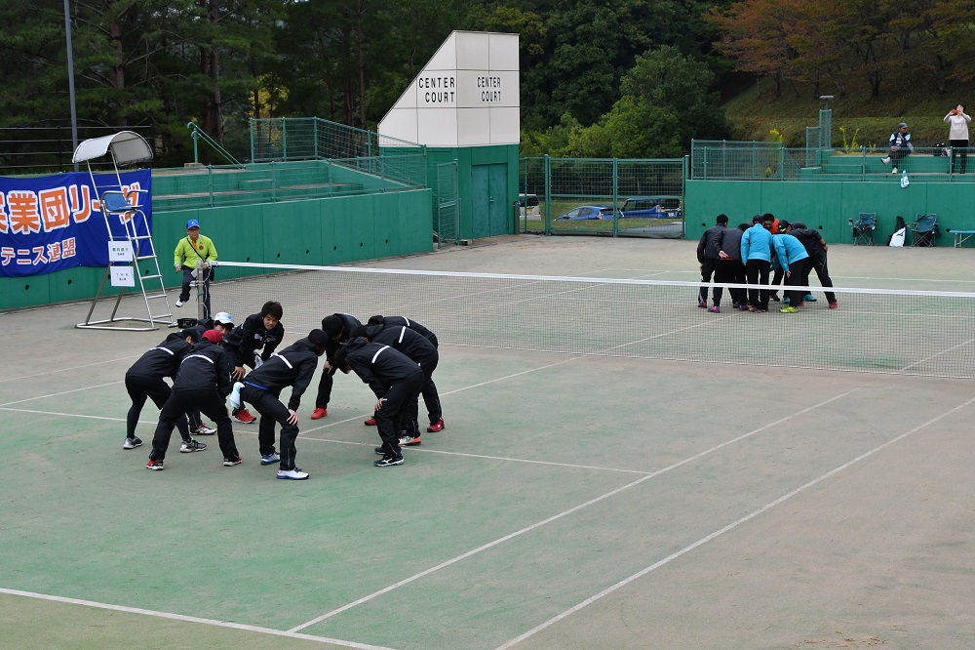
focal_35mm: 64
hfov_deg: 31.4
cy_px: 325
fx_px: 1733
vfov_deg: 21.2
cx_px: 488
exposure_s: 1/800
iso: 800
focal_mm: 32
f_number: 9
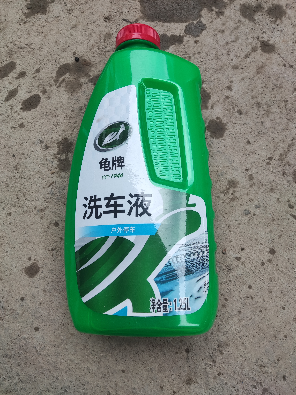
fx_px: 285
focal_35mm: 25
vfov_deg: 69.4
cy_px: 198
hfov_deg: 54.9
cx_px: 148
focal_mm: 4.71
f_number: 1.79
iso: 84
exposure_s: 1/100
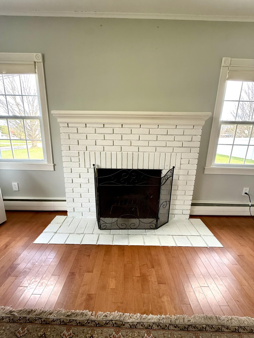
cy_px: 169
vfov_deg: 102.1
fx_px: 137
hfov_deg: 85.7
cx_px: 127
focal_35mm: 14
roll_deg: -1.8
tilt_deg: -12.1
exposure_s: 1/99
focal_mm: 2.22
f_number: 2.2
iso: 200
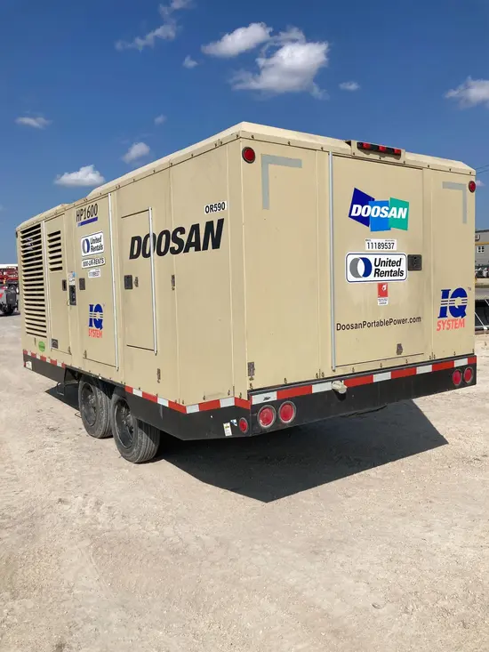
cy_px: 326
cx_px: 244
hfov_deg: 49.8
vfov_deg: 63.4
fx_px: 527
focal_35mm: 28
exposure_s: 1/4808
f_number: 1.8
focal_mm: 3.99
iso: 25
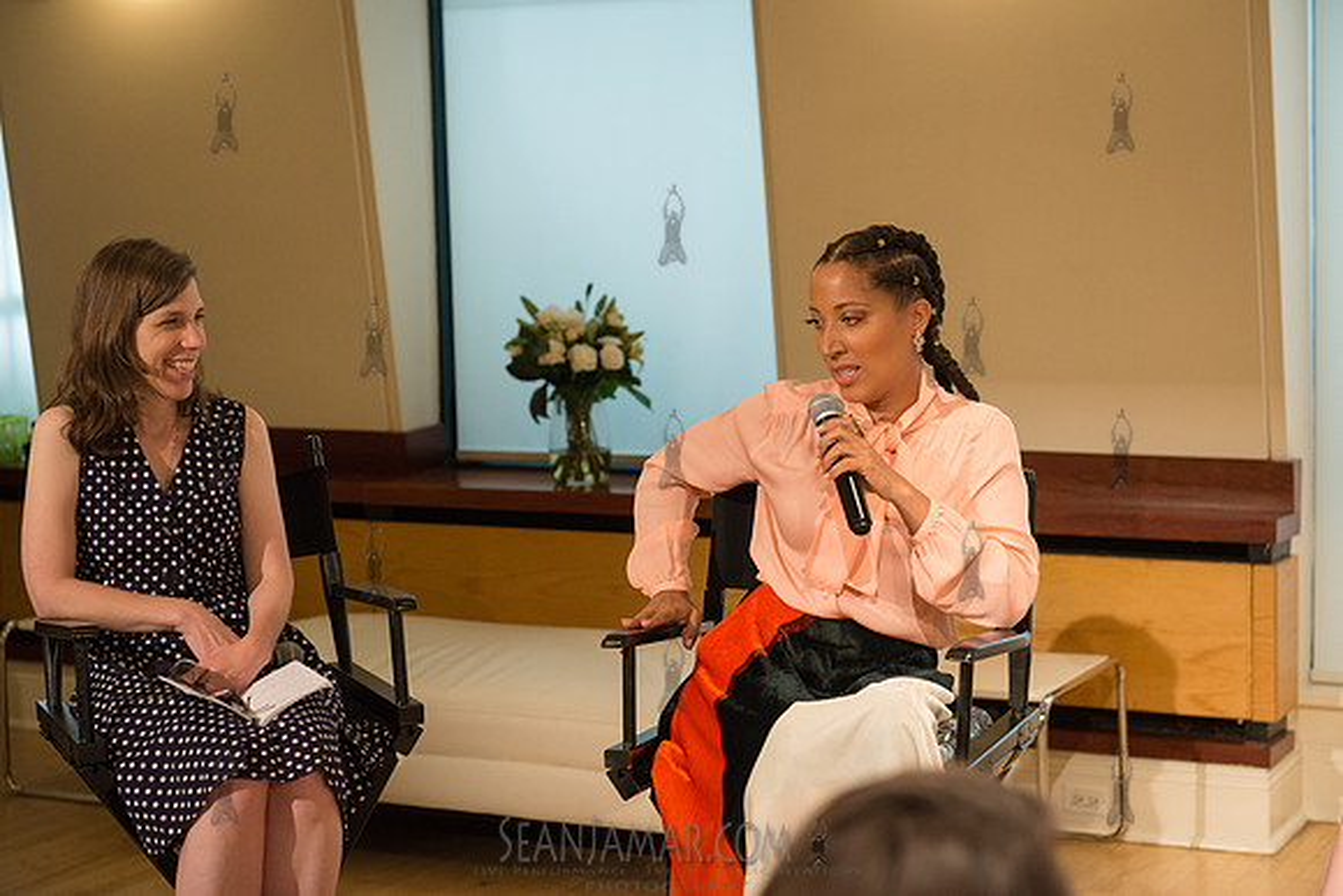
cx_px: 672
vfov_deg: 19.5
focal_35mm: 70
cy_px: 448
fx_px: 2612
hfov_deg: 28.8
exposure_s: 1/200
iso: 2500
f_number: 4
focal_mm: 70
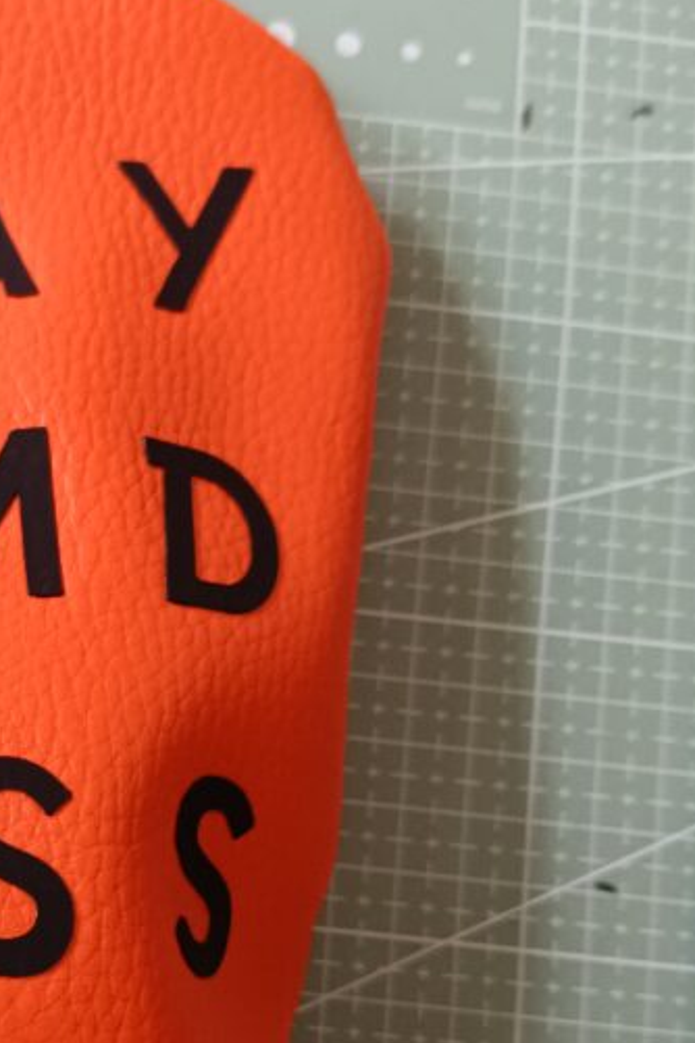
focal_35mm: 51
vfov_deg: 38.5
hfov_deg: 24.6
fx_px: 1477
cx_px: -73
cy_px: 677
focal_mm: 5.59
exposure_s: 1/50.1
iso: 309
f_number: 1.88
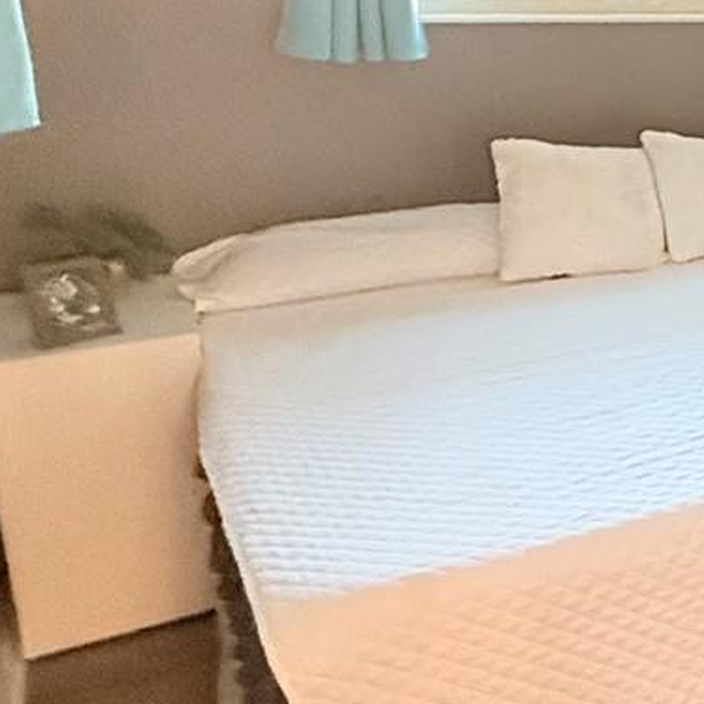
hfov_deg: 21.2
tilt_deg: -9.7
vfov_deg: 31.5
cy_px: 160
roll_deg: -4.6
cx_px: 1274
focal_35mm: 53
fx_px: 1219
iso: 640
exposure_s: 1/120
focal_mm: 2.22
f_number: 2.2
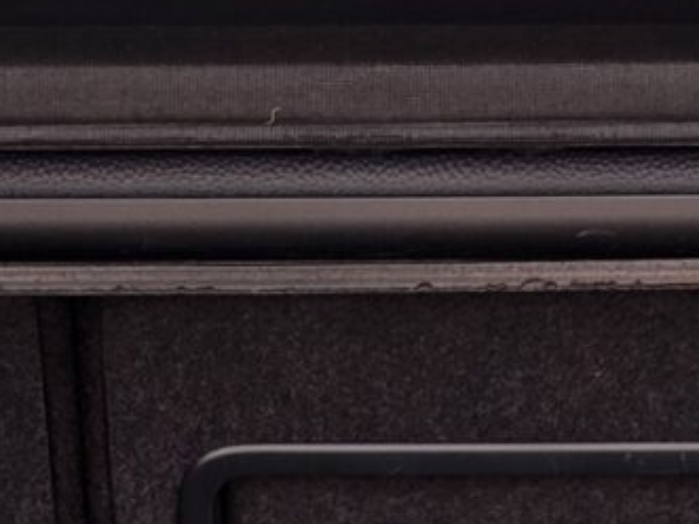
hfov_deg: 11.1
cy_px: 1395
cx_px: 370
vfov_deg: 7.6
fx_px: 3593
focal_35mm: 178
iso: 10
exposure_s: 1/190
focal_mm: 6.5
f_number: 1.4
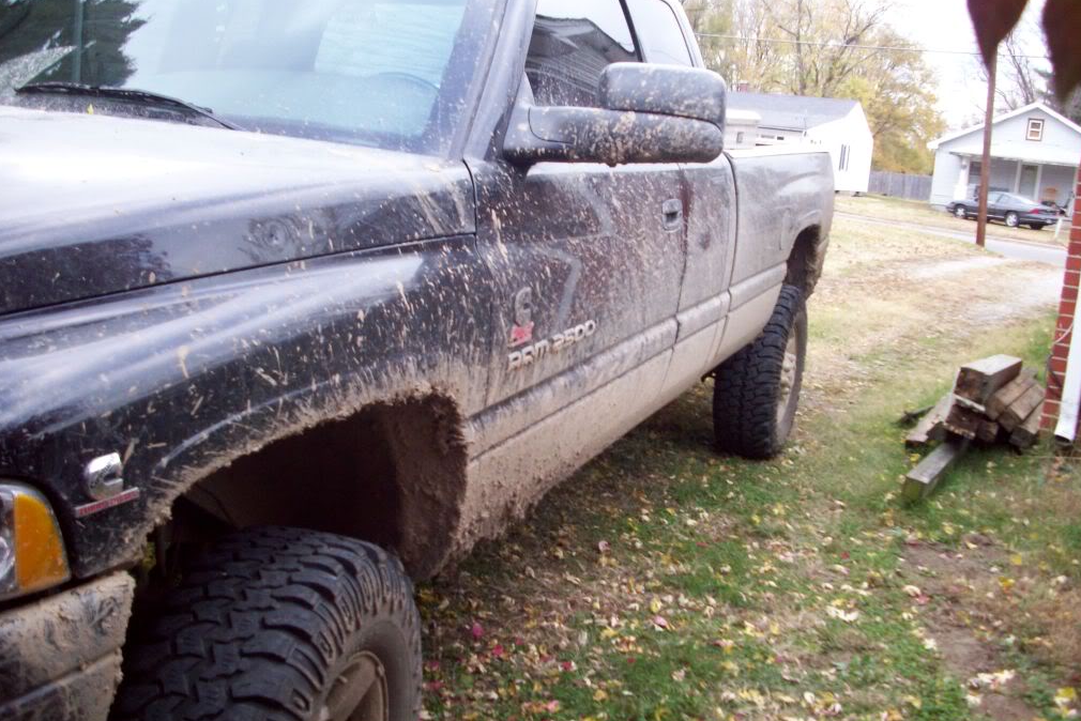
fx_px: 1171
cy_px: 371
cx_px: 542
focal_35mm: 39
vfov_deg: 34.2
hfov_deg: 49.5
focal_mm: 6.2
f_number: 2.8
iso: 80
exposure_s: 1/75.8
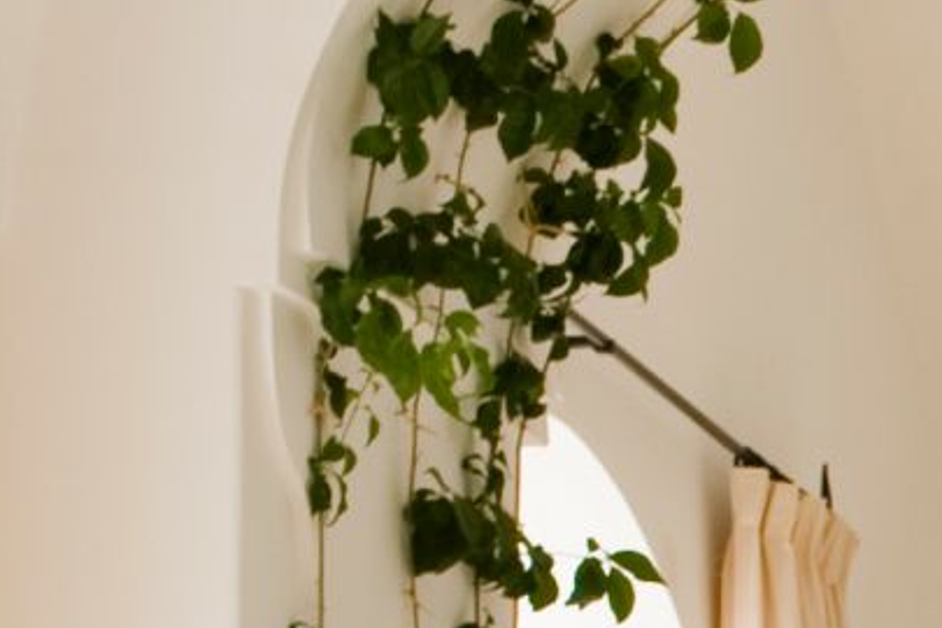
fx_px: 6332
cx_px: 2333
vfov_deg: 5.5
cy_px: 1441
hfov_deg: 7.8
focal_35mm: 242
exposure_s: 1/1.25
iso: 200
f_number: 9
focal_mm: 35
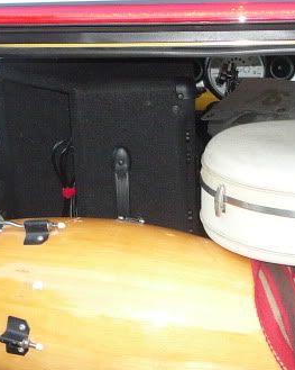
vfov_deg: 22.9
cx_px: 203
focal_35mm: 83
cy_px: 241
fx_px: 906
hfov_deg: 18.4
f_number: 2.8
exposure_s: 1/30
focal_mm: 5.2
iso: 200
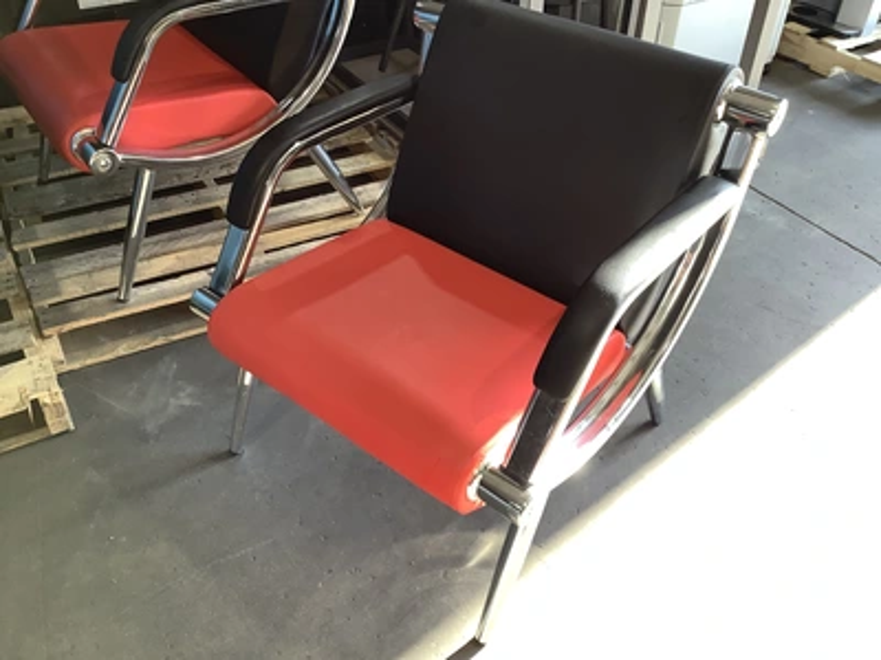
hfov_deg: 58.4
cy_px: 330
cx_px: 440
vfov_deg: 45.4
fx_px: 789
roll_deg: +1.5
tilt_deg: -40.2
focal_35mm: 31
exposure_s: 1/60
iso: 64
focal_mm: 3.3
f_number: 2.4
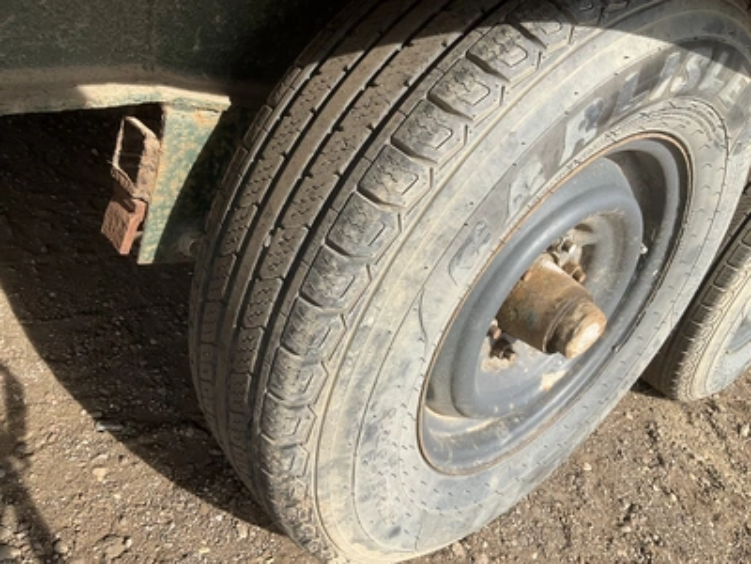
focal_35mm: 29
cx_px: 376
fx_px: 629
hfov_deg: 61.7
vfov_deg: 48.2
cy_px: 282
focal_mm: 3
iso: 25
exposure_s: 1/719
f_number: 1.8
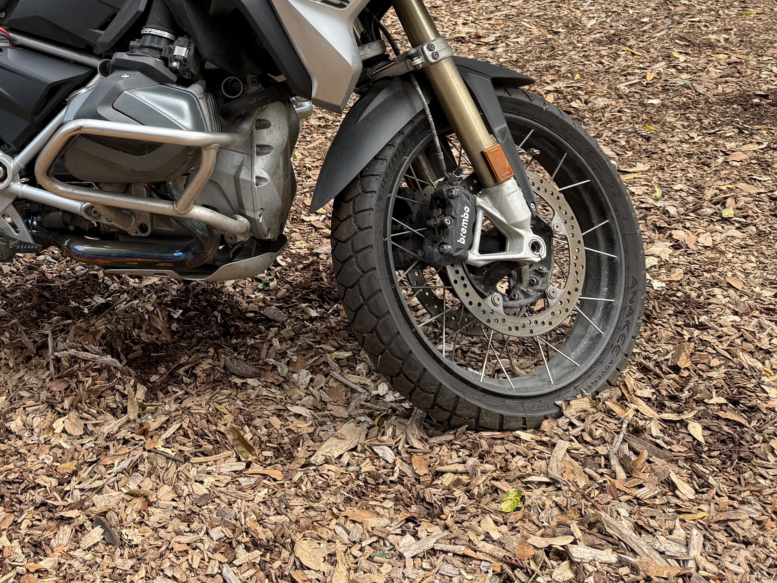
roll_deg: -0.5
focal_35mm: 45
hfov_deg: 39.9
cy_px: 40
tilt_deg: -13.3
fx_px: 1010
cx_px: 125
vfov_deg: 30.5
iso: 80
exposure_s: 1/617
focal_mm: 6.76
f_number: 1.78
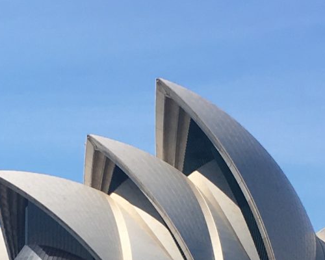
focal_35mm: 145
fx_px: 1395
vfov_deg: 10.5
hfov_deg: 13.3
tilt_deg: +1.0
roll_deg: +0.2
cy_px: 319
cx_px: 87
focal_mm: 4.15
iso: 25
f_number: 2.2
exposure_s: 1/1709
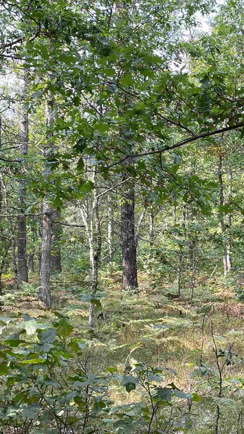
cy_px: 275
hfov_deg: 21.6
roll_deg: +0.8
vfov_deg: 38.2
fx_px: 621
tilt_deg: -1.0
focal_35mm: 54
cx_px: 229
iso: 32
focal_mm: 4.2
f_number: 1.6
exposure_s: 1/147
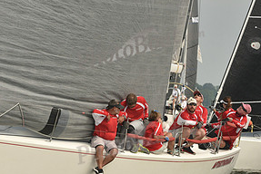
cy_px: 106
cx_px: 30
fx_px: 3810
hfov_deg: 3.9
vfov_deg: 2.6
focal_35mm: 525
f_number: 11
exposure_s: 1/800
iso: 400
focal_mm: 260
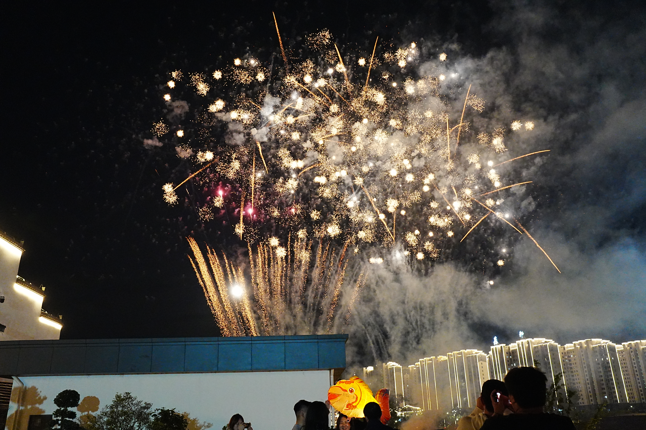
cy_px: 215
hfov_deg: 63.7
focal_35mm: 29
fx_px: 520
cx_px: 323
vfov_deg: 45.0
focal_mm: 29
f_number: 3.5
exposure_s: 1/60
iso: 10000
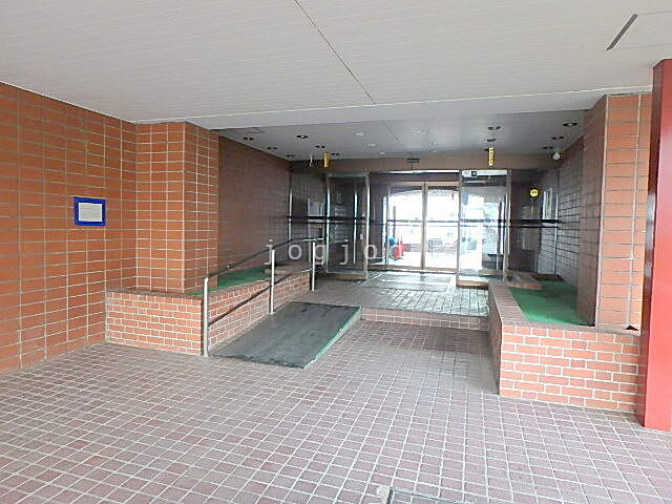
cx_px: 336
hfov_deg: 79.0
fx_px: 408
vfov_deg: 63.4
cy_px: 252
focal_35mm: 21
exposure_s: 1/30
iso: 320
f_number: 3.5
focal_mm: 3.7
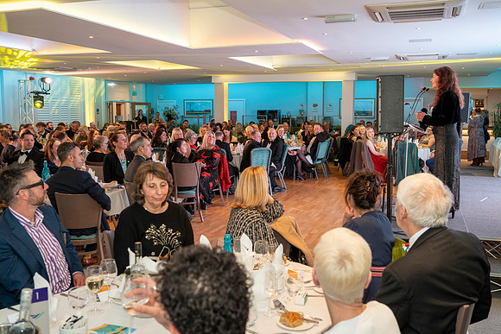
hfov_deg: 53.5
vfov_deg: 37.2
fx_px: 497
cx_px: 250
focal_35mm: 36
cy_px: 167
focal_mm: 35
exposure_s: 1/60
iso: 800
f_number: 5
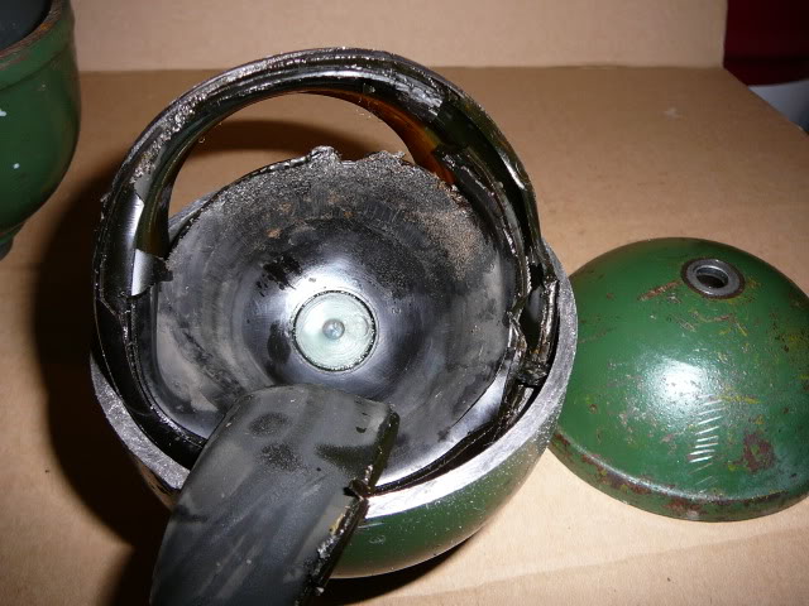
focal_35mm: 35
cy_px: 303
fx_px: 818
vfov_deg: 40.7
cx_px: 404
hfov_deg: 52.6
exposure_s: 1/30
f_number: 2.8
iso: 80
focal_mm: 5.2
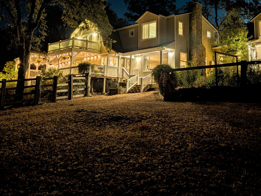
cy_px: 52
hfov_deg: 49.5
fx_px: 279
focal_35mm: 37
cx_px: 167
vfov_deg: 37.9
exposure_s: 1/15.1
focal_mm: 6.9
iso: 59
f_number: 1.68
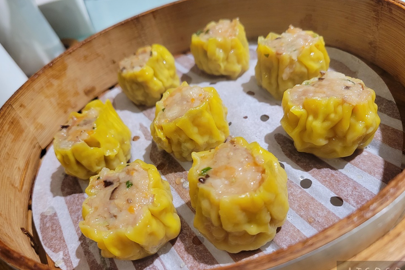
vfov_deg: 46.4
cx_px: 198
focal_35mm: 28
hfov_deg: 65.5
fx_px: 315
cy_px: 140
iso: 320
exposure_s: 1/120
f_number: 1.8
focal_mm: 5.4
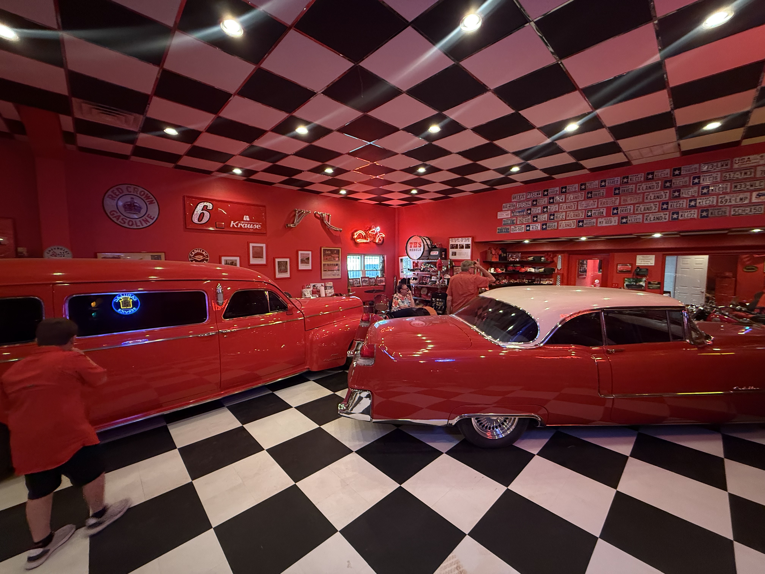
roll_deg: -0.6
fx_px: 309
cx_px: 382
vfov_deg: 85.7
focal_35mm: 14
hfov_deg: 102.1
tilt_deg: -3.8
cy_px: 287
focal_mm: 2.22
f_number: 2.2
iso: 640
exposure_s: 1/60
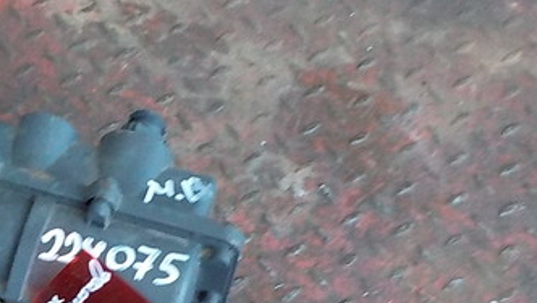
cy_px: 309
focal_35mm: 63
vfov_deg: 18.6
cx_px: 32
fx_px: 897
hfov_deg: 31.4
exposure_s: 1/40
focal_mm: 4.1
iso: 800
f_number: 3.3
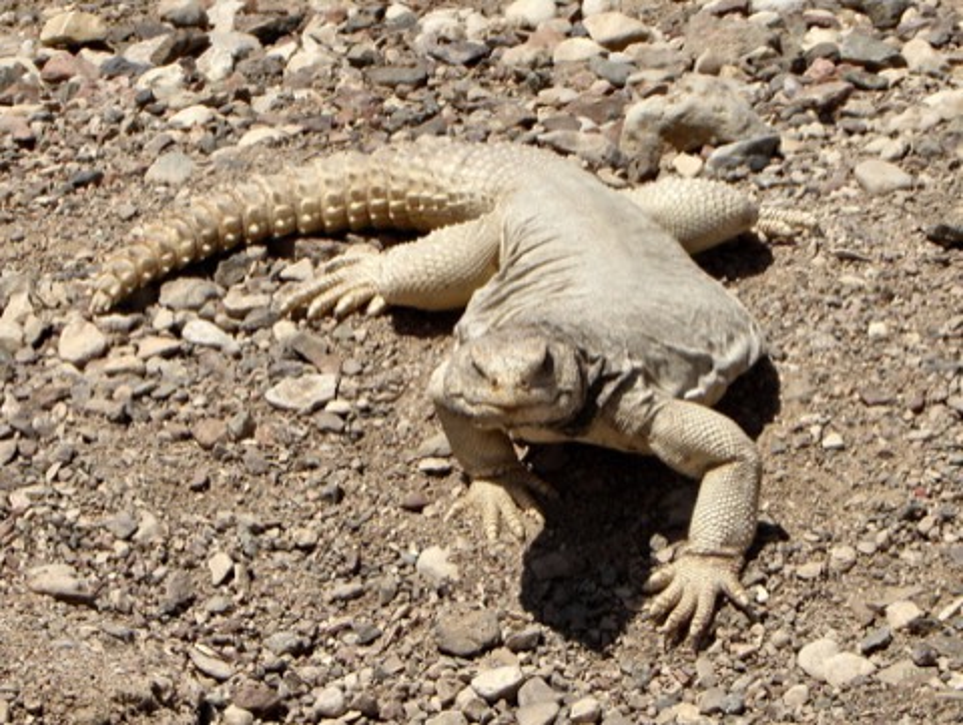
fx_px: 5458
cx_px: 482
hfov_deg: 10.1
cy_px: 362
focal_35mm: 196
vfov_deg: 7.6
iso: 64
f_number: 5.6
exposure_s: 1/800
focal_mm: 35.06
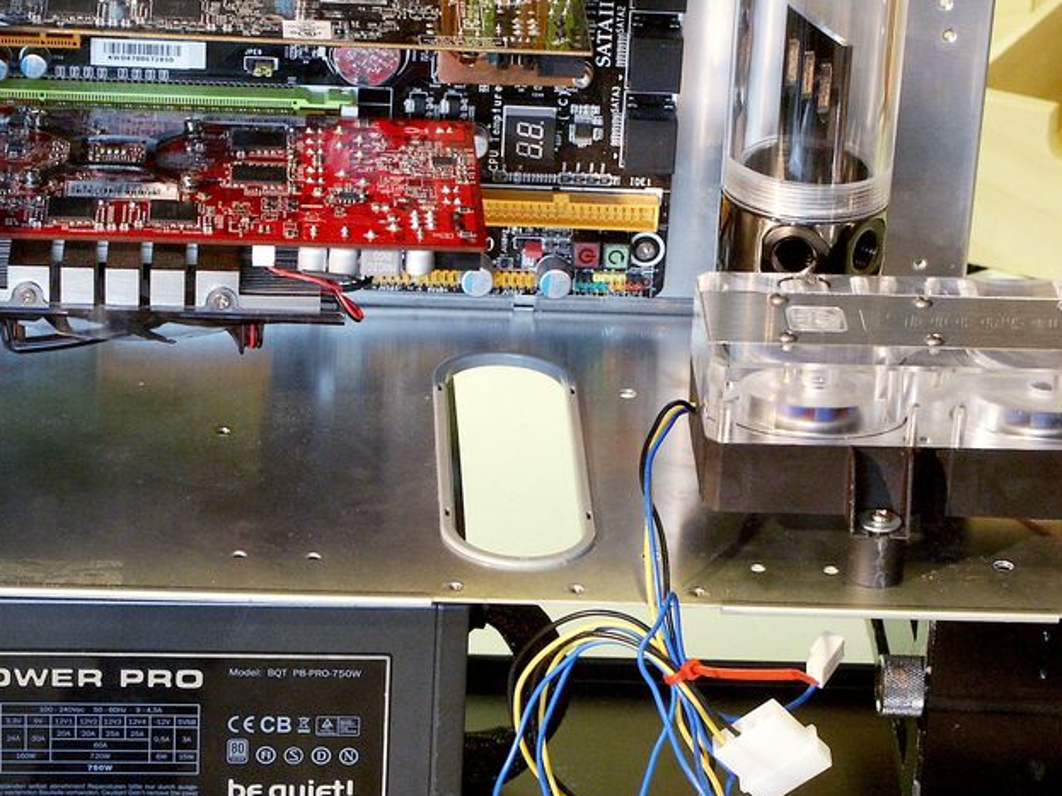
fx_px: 4294
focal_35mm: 140
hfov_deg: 14.1
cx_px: 602
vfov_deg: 10.6
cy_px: 344
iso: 200
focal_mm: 27.06
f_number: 5.6
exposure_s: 1/8
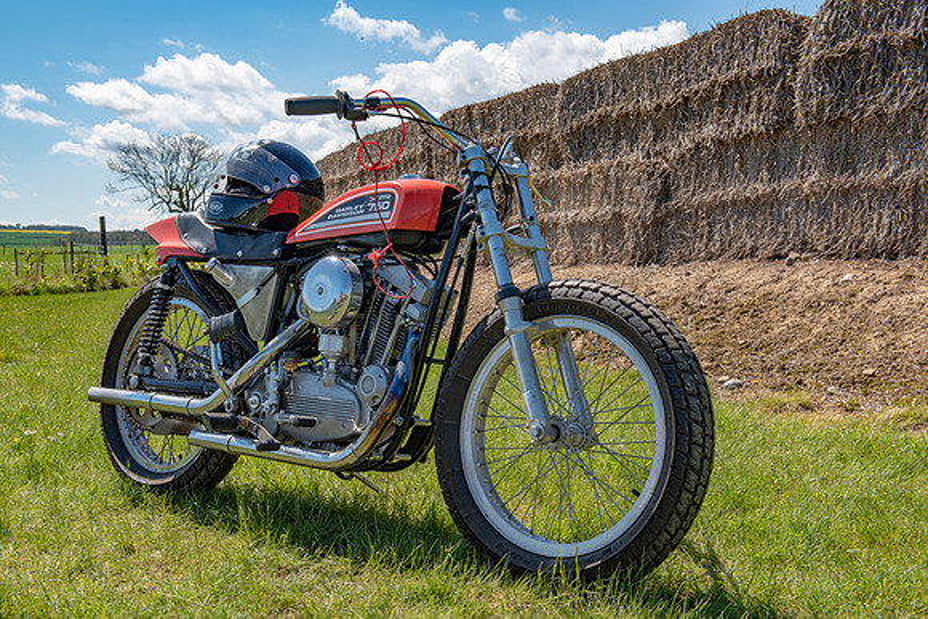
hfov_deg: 43.6
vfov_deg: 29.9
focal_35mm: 45
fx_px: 1160
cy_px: 310
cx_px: 464
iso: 100
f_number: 8
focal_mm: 45
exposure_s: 1/160
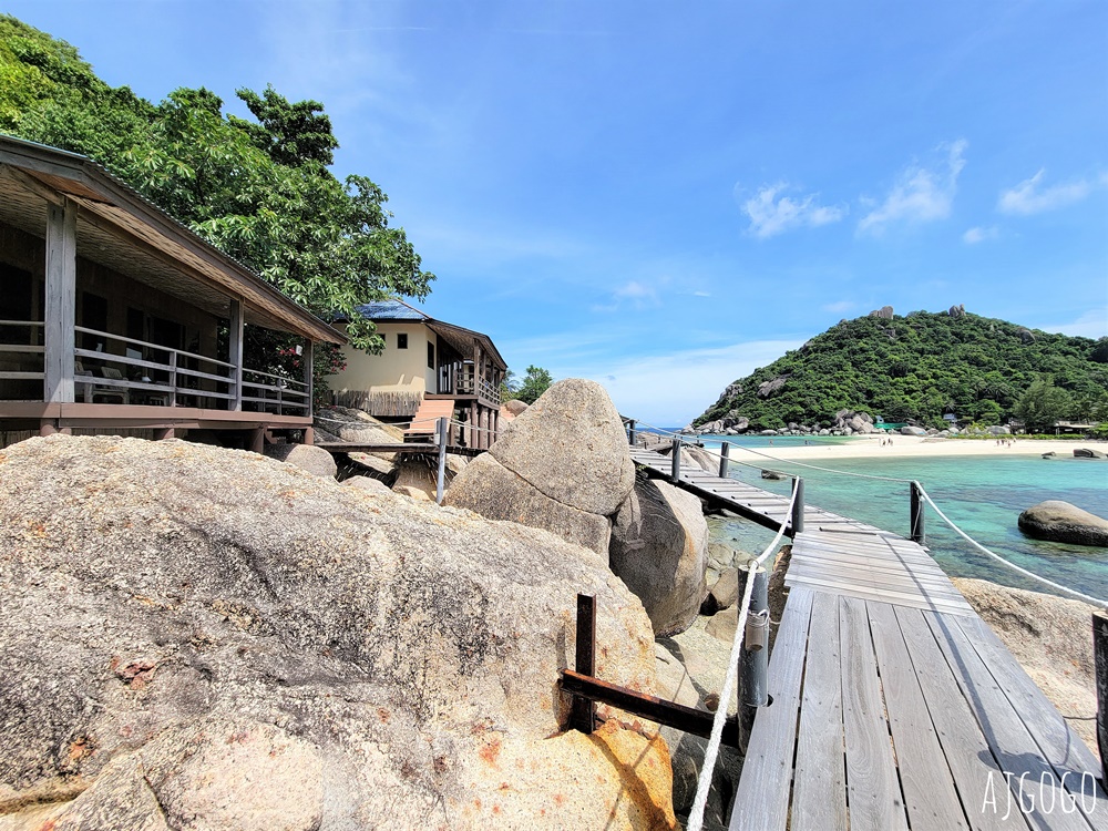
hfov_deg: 106.2
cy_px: 416
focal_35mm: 13
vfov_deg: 89.9
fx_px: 416
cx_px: 554
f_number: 2.2
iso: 50
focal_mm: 2.2
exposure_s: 1/1989
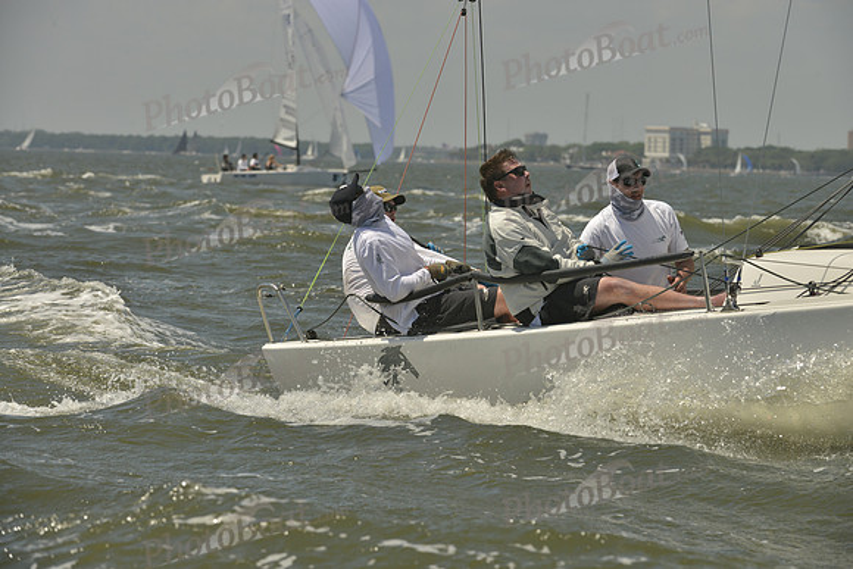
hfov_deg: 10.3
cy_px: 284
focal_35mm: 200
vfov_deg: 6.9
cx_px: 426
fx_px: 4740
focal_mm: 200
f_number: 10
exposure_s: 1/1250
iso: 280
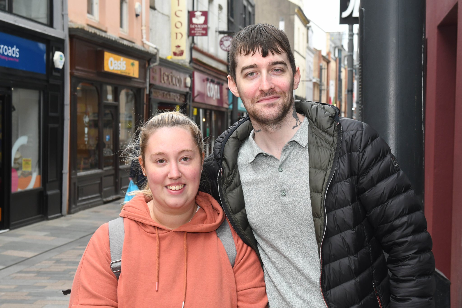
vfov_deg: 23.8
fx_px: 731
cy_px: 154
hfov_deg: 35.1
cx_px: 231
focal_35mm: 57
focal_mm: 38
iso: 800
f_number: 5.6
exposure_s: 1/640
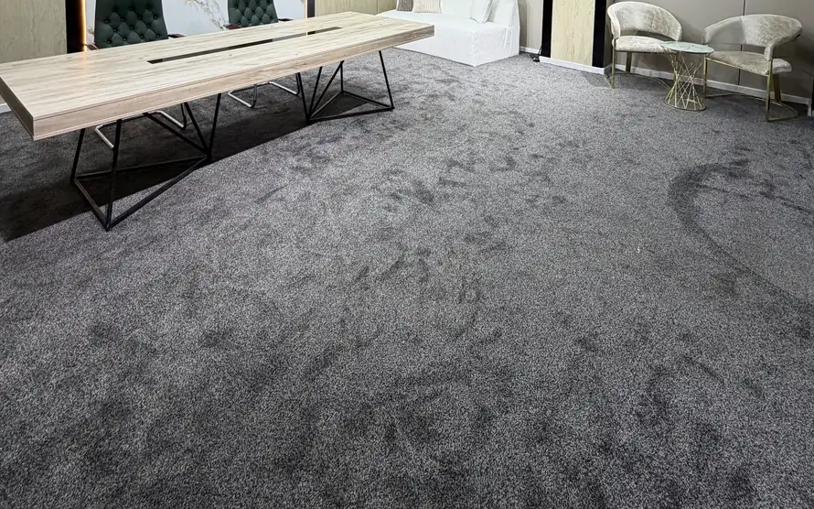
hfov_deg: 85.1
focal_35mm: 20
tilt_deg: -4.4
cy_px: -28
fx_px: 444
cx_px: 407
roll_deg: -1.0
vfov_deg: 46.8
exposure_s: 1/100
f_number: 2.2
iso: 100
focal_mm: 2.22
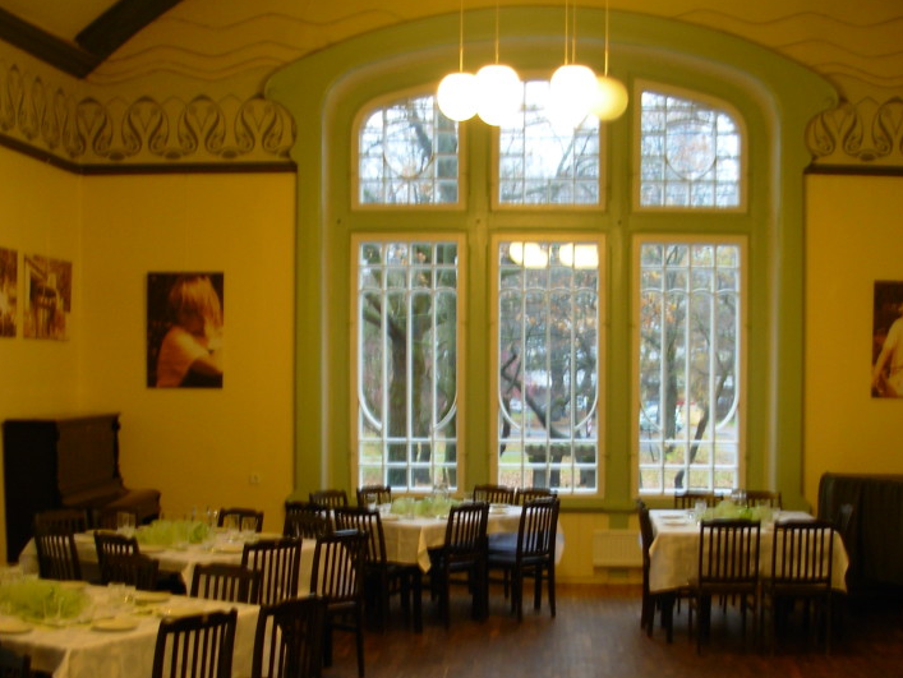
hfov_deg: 34.9
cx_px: 520
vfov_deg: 26.4
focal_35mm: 55
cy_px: 472
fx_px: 1435
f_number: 2.9
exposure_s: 1/4.9
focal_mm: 6.3
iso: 50
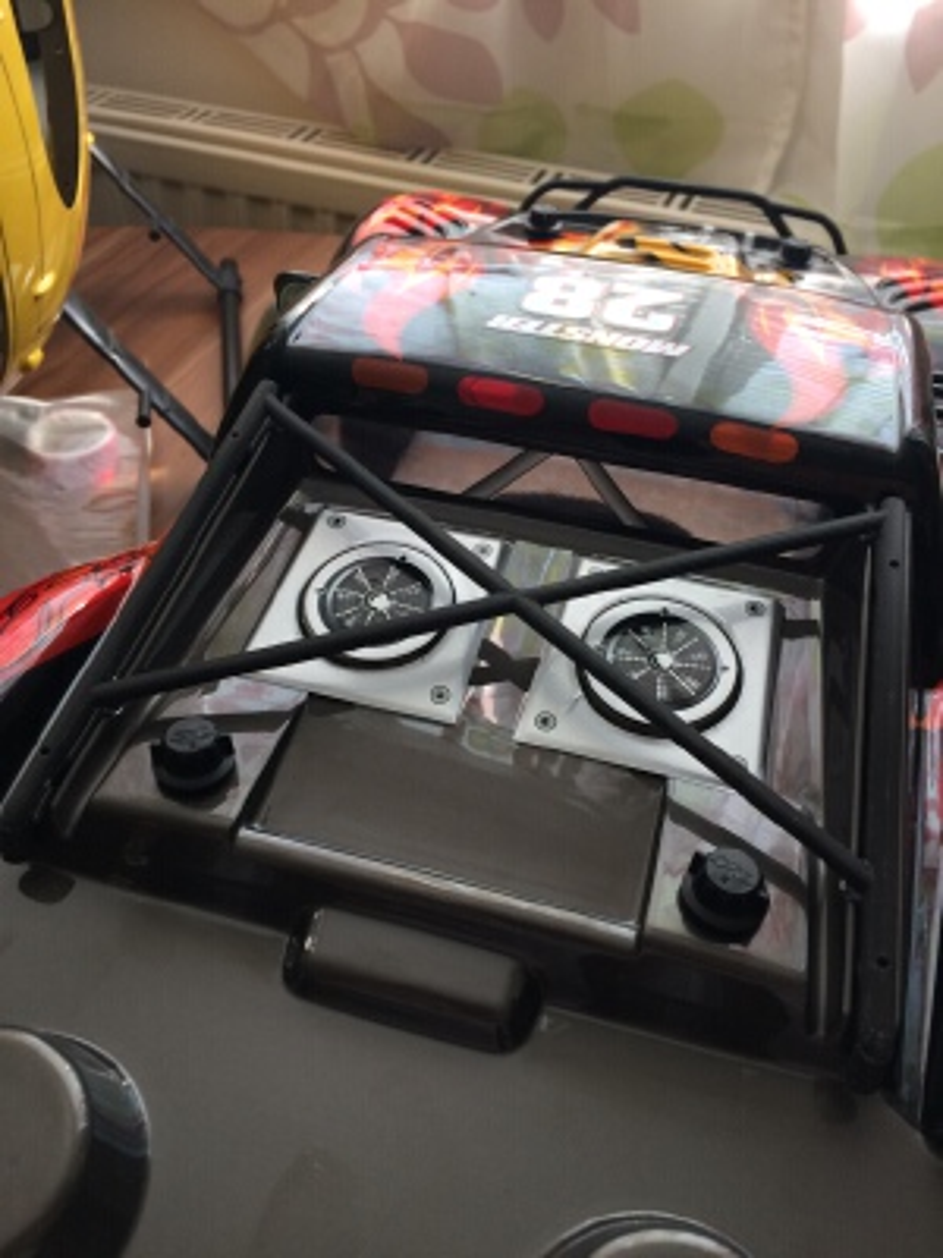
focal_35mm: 29
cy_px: 629
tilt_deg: -47.6
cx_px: 472
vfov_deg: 61.7
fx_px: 1053
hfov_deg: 48.2
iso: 100
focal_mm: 4.15
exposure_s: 1/33
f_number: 2.2
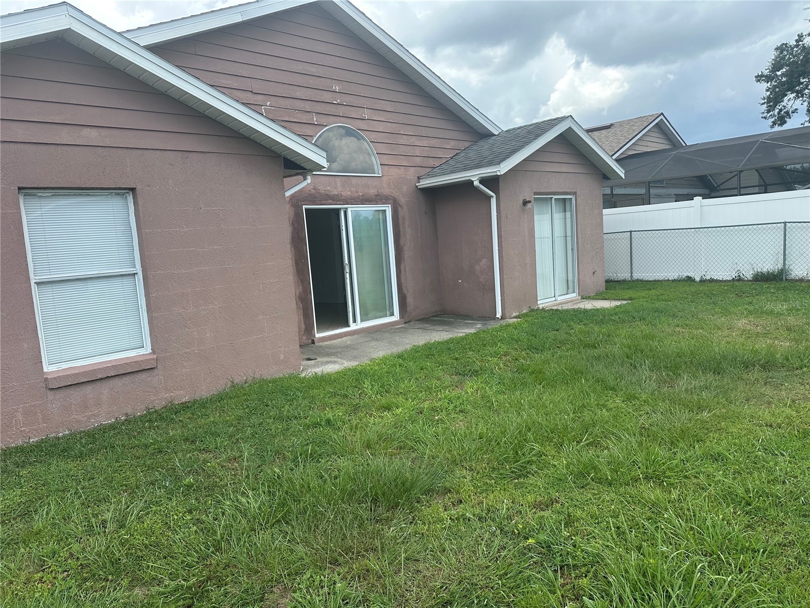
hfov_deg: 71.6
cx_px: 405
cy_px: 304
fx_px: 562
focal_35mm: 24
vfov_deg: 56.8
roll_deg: +5.5
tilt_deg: -3.8
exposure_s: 1/1779
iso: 80
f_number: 1.78
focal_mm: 6.86
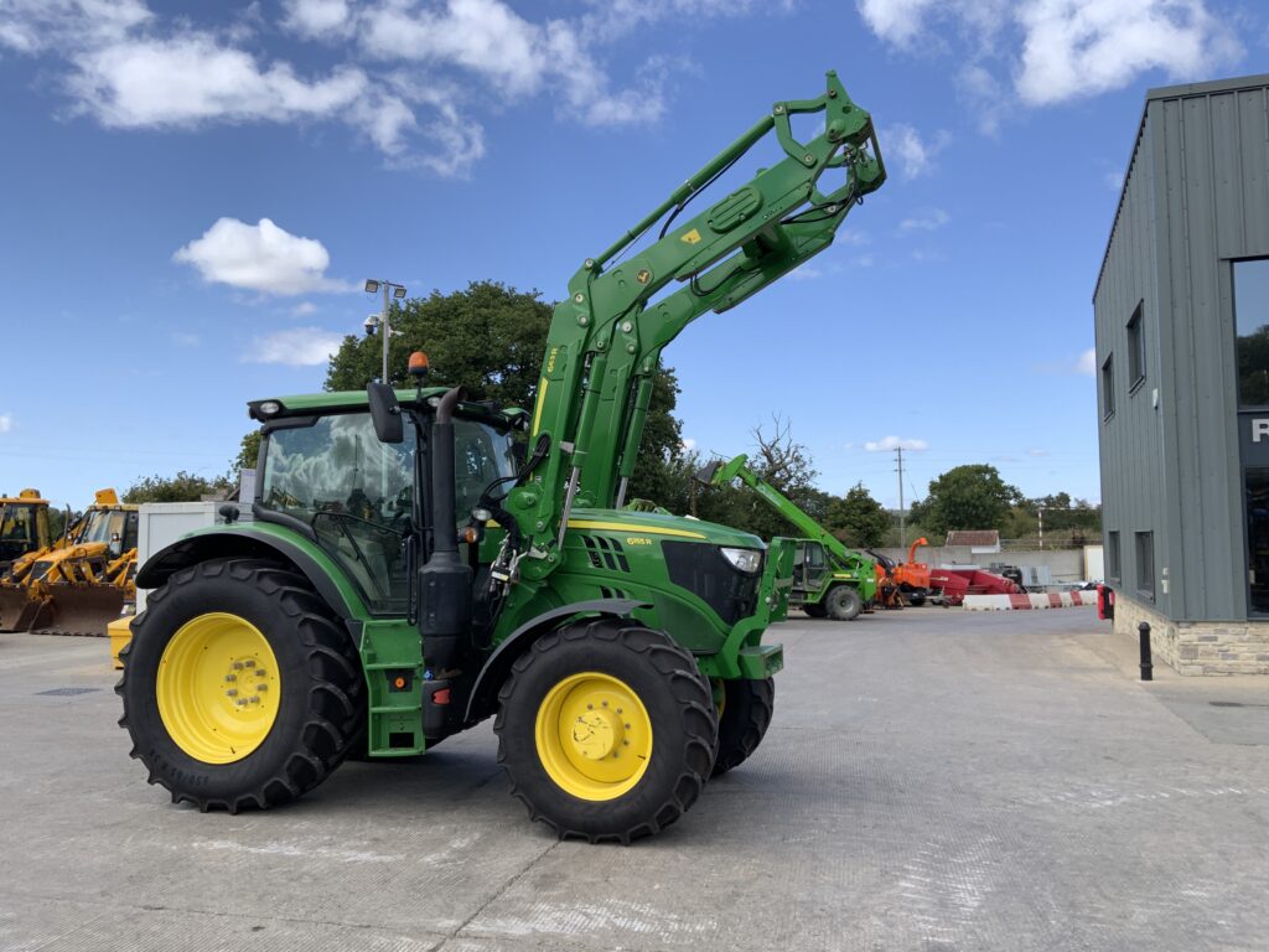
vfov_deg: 48.2
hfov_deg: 61.7
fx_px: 1063
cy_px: 476
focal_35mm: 29
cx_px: 634
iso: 16
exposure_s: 1/719
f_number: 1.8
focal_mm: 3
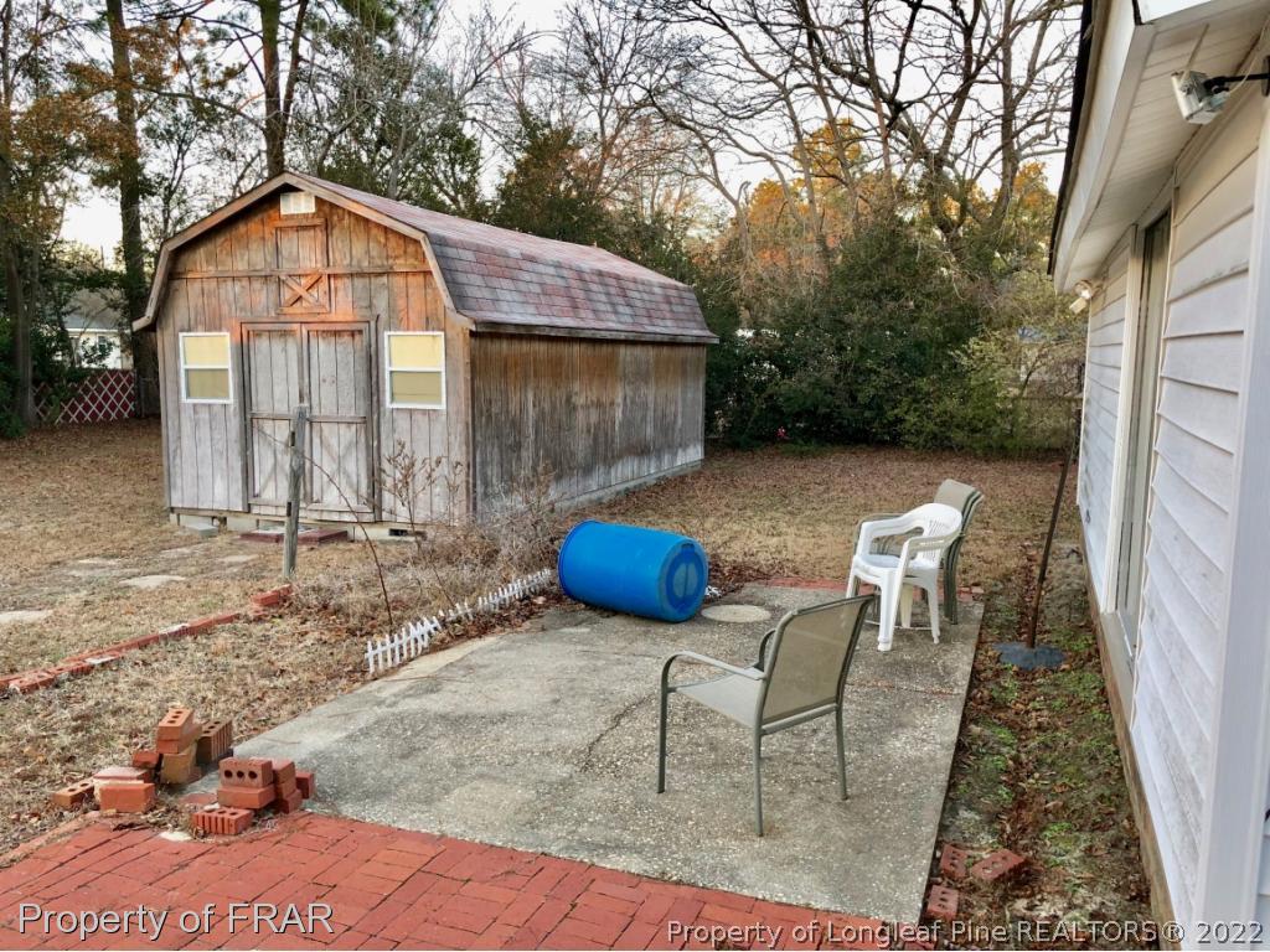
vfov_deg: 49.7
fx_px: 1027
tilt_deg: -5.8
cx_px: 635
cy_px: 476
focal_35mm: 28
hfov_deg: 63.4
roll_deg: -0.9
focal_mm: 4
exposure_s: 1/40
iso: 25
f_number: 1.8
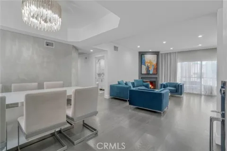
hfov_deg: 100.4
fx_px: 95
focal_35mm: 15
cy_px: 76
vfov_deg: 77.3
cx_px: 114
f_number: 11
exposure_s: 1/30
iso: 3200
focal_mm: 10
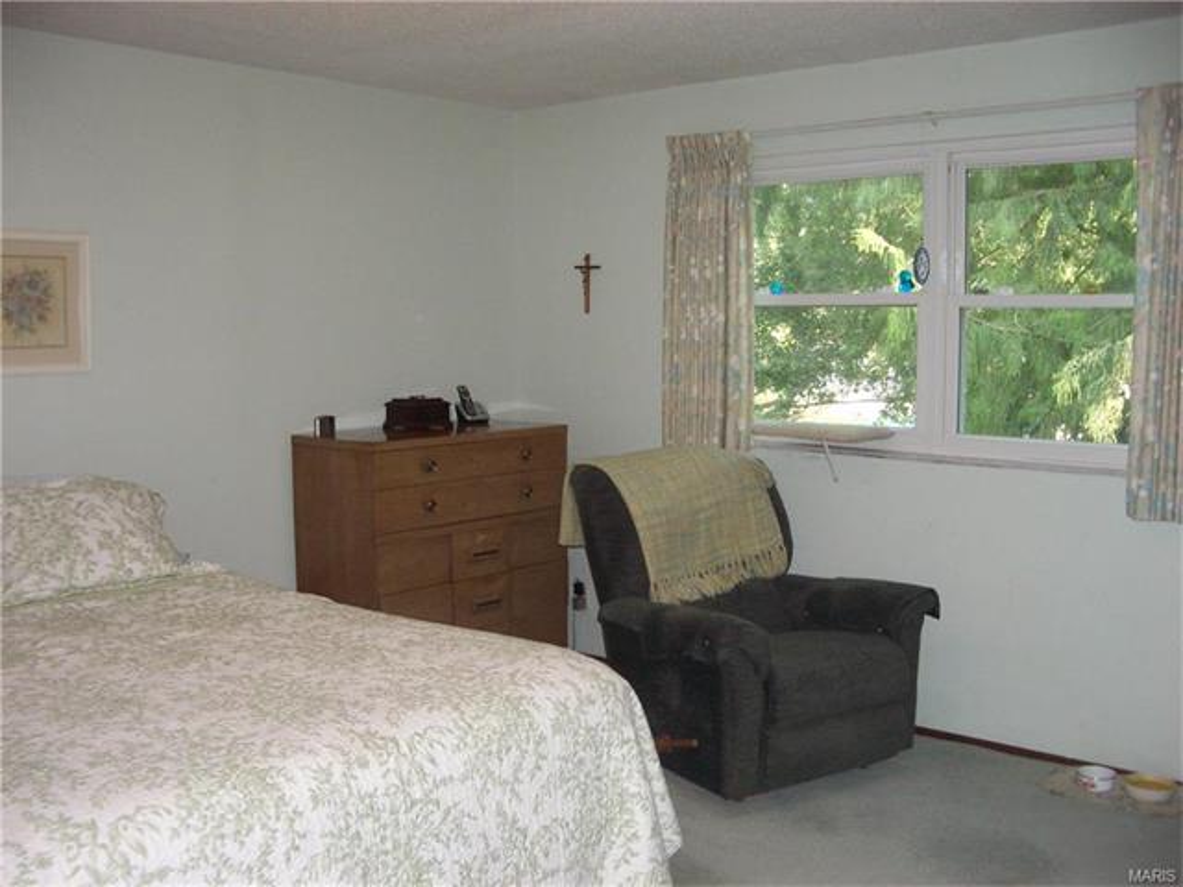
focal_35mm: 35
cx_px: 592
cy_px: 444
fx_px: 1196
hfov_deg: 52.6
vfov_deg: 40.7
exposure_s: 1/60
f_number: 2.6
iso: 200
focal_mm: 5.8
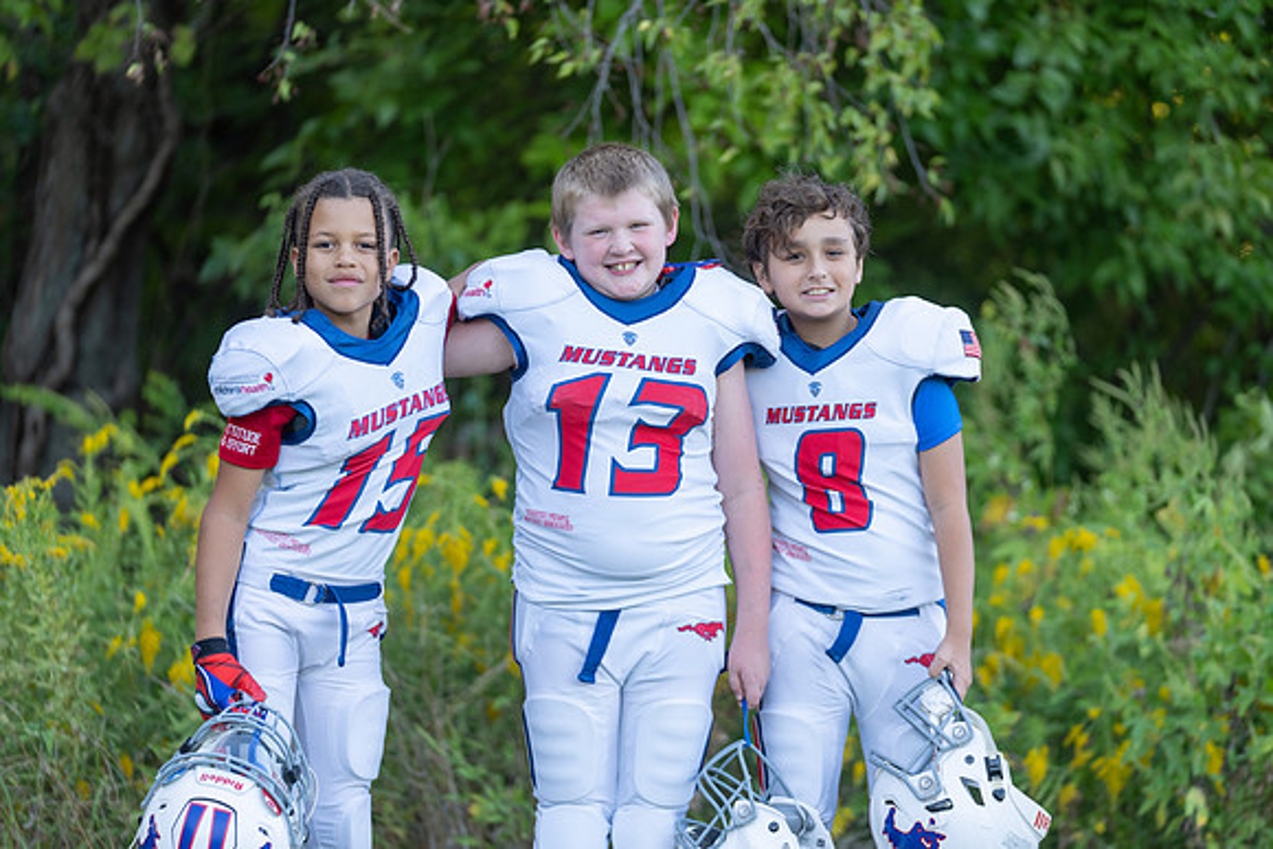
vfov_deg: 10.0
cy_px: 424
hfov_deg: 15.0
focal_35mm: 137
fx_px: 4845
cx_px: 636
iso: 250
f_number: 2.8
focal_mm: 137
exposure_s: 1/320
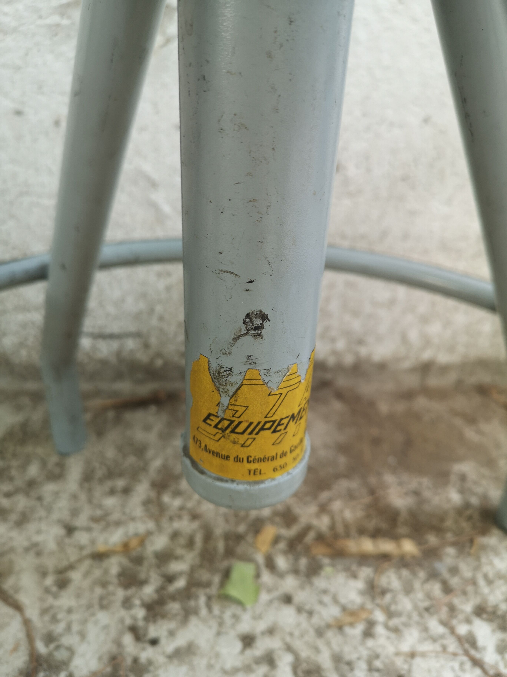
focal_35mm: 27
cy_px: 338
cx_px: 254
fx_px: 527
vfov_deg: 65.3
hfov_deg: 51.4
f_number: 1.8
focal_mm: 5.58
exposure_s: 1/50
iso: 100
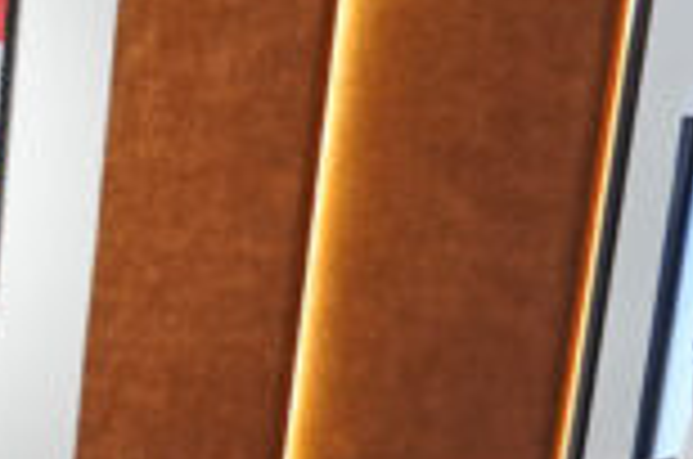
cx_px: -243
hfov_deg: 16.1
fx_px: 2305
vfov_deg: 10.5
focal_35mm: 120
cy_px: 914
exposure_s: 1/100
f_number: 4
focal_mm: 24
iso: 1250
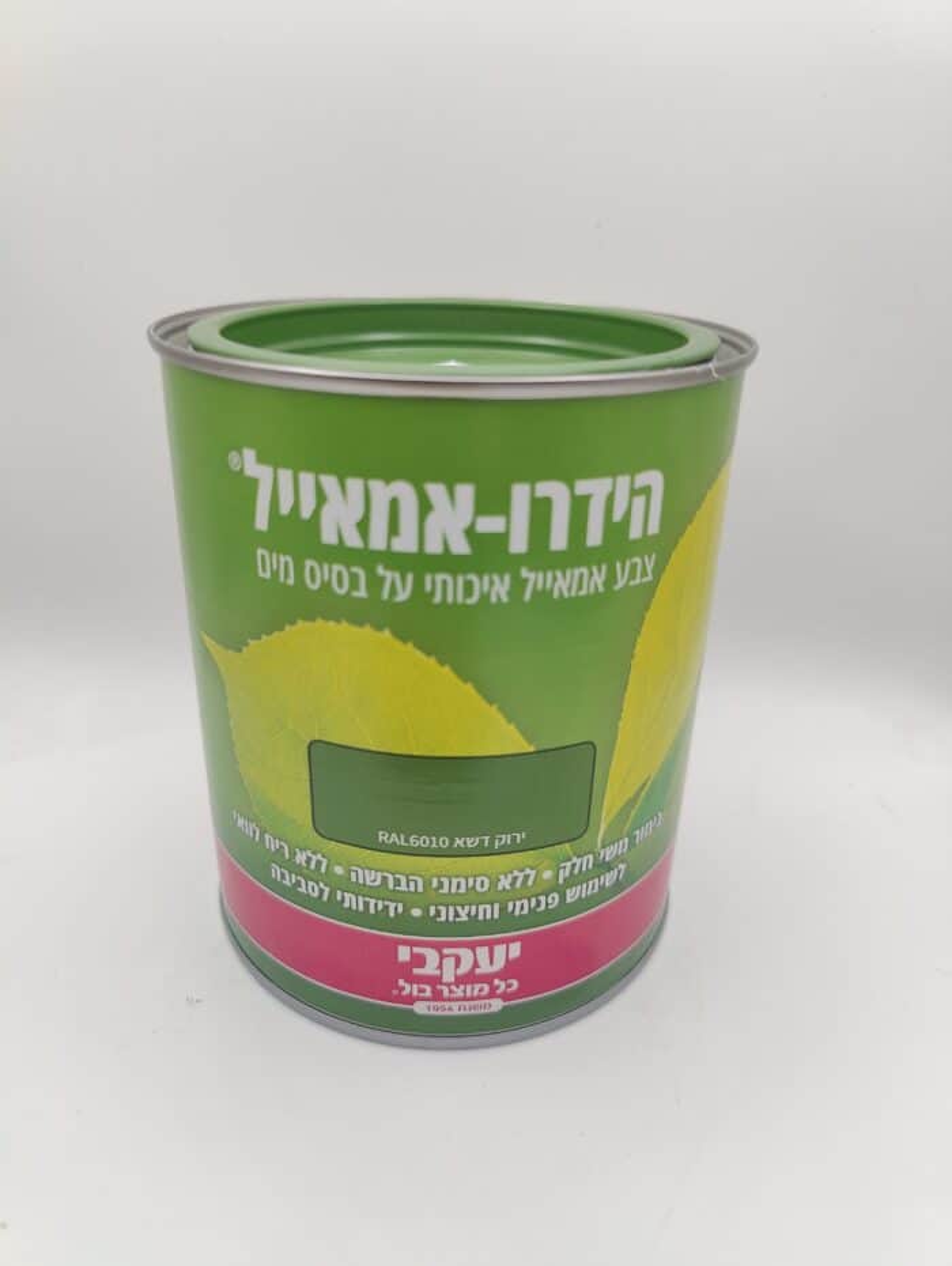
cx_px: 476
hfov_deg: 59.0
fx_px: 842
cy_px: 633
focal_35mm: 23
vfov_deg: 73.9
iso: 64
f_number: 1.8
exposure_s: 1/100
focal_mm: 6.06
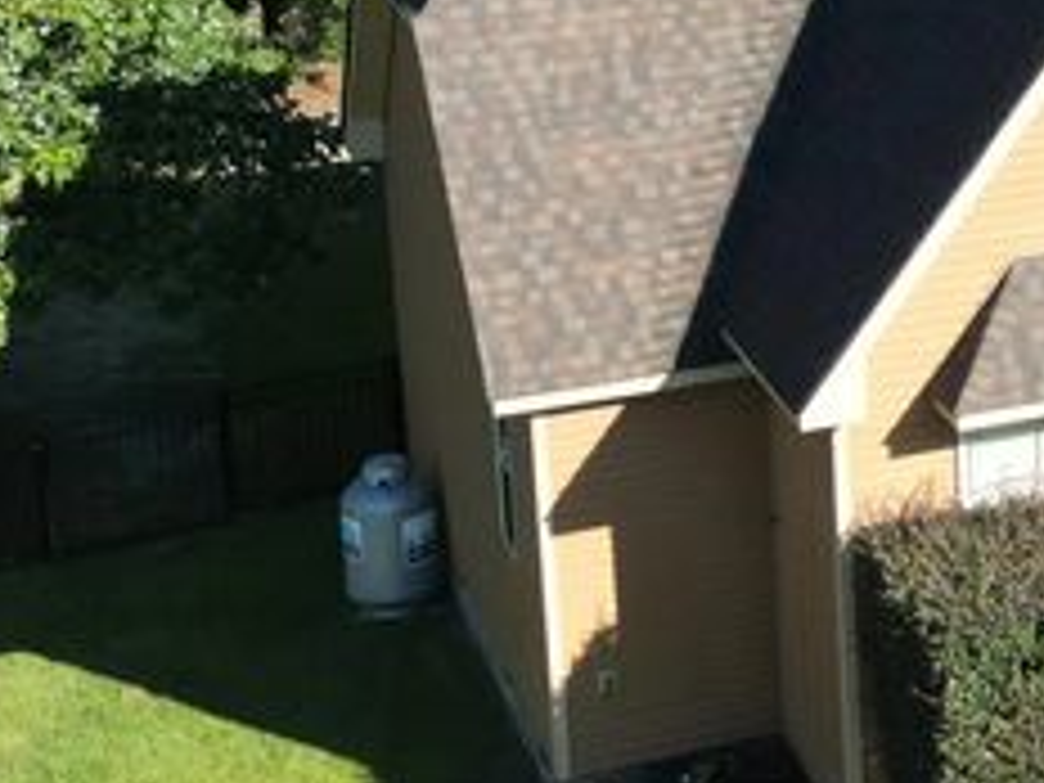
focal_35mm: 106
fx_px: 3197
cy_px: -54
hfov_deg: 16.4
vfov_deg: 13.7
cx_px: 1706
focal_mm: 6.72
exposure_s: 1/1500
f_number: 1.7
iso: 120
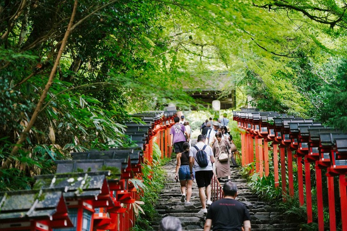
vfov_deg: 13.0
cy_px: 116
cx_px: 174
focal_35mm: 105
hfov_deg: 19.5
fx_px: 1012
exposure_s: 1/160
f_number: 4
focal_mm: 105
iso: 2000
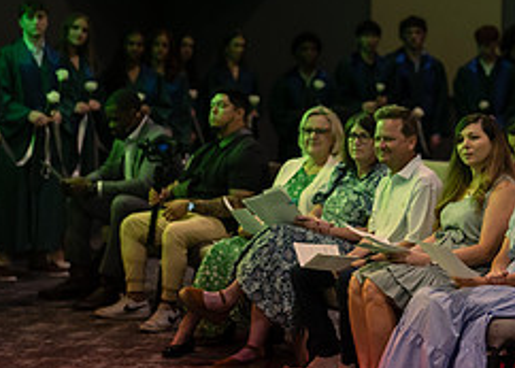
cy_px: 138
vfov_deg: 11.3
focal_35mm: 127
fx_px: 1858
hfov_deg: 15.7
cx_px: 383
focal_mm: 50
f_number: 1.2
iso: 800
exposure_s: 1/500
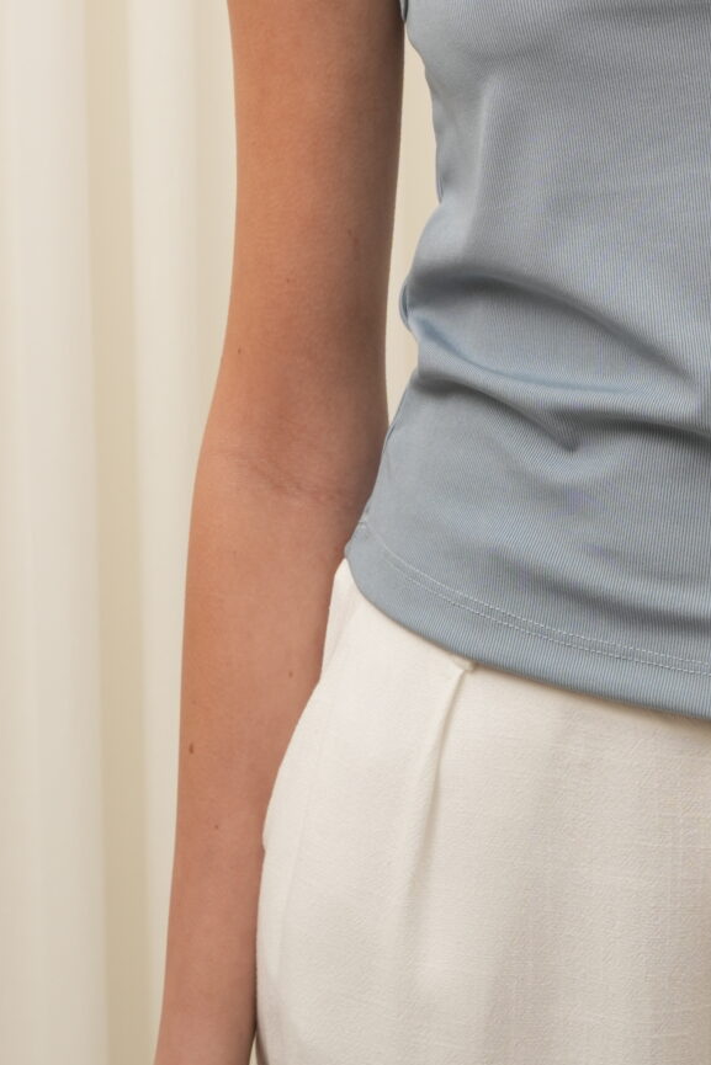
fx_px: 4382
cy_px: 0
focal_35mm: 148
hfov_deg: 9.2
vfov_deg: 13.7
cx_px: 708
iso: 500
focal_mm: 50
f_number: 8
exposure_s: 1/125
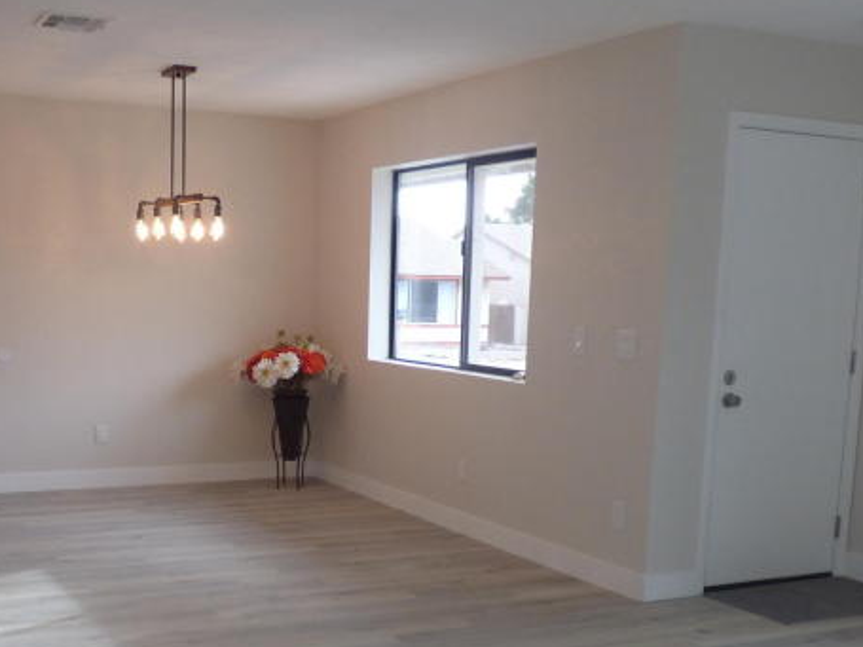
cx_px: 355
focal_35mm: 45
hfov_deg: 41.9
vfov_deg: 31.5
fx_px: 1122
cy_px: 491
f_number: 2.8
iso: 125
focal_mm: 3.58
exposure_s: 1/60
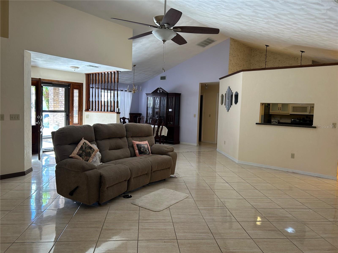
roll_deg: -1.8
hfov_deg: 67.3
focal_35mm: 26
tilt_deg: -3.8
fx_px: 254
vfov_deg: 53.1
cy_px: 126
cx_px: 169
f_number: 1.5
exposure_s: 1/60
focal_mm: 5.7
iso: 80
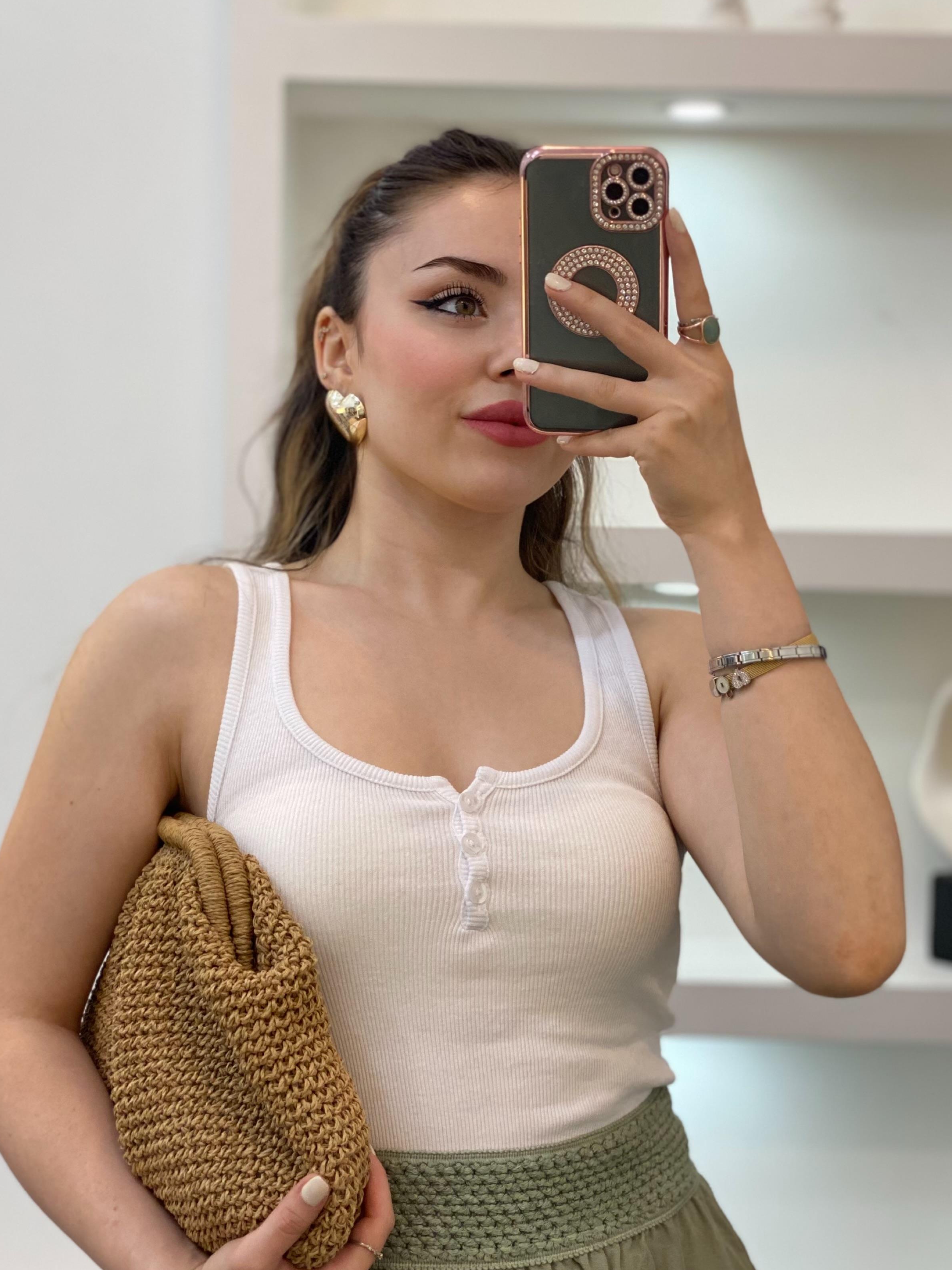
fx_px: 2420
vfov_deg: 29.4
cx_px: 441
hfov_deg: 22.3
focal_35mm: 66
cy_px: 654
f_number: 2
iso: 80
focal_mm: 6
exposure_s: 1/122
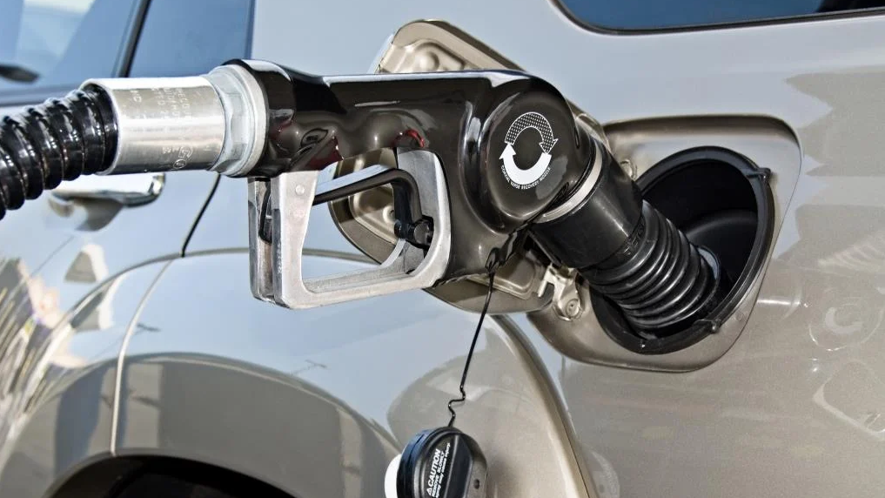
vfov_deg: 15.9
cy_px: 264
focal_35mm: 76
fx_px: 1783
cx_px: 443
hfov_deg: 27.9
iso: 100
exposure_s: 1/60
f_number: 10
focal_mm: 48
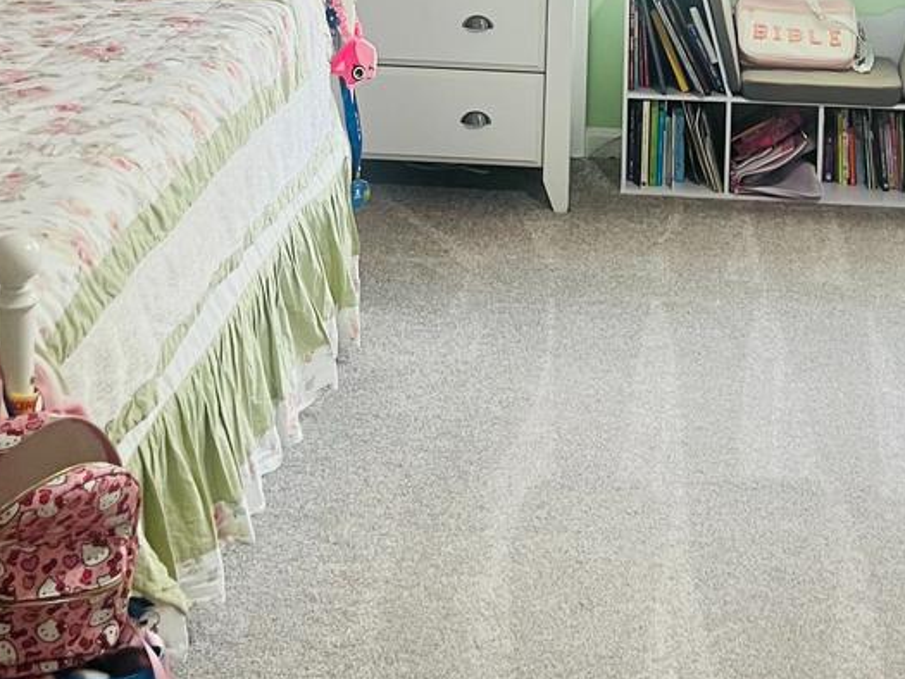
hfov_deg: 25.4
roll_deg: -1.8
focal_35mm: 76
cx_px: 662
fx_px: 1987
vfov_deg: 18.5
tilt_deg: -10.1
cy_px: -103
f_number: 1.5
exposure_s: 1/60
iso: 100
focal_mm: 5.7
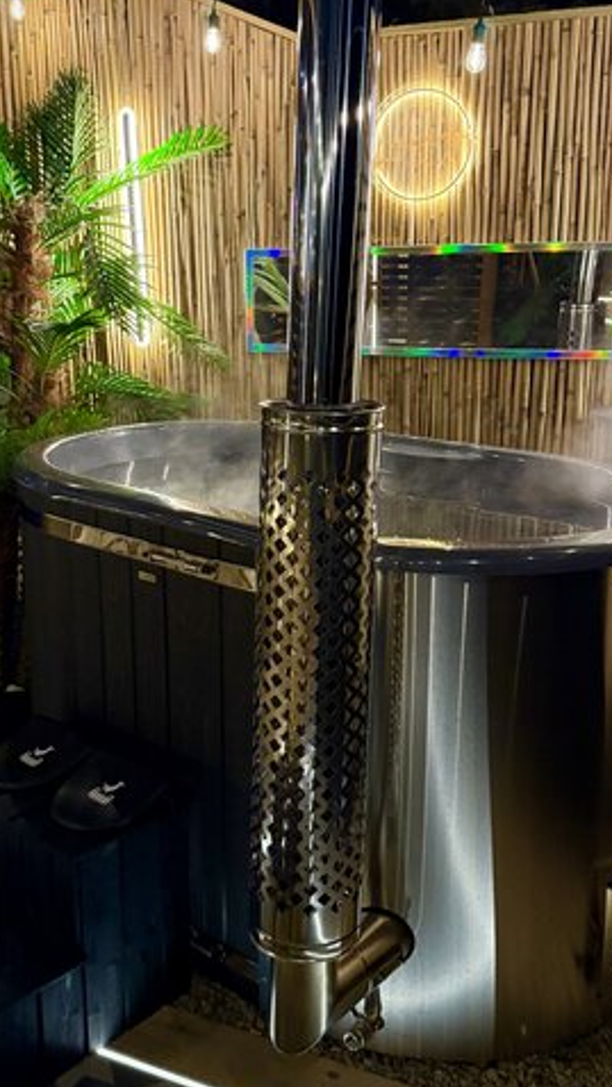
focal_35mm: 35
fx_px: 1009
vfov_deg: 56.6
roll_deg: +1.0
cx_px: 280
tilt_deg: -11.2
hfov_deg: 33.7
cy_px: 525
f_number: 1.78
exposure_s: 1/50
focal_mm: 6.76
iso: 640
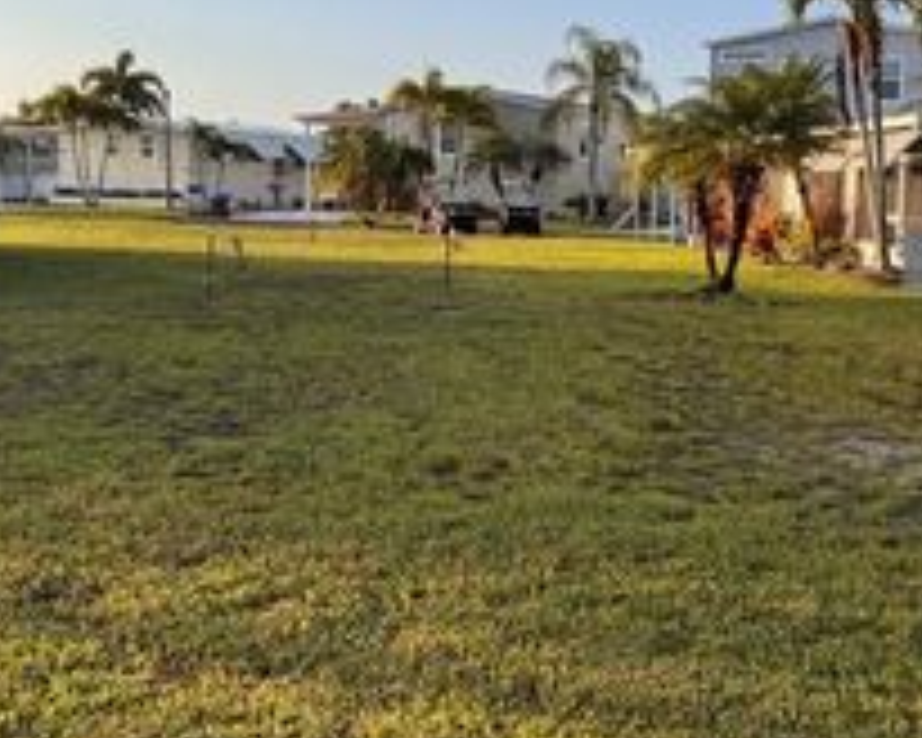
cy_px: 358
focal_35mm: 57
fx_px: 1555
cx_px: 571
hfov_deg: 32.9
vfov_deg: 26.7
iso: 80
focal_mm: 6.76
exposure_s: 1/1923
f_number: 1.78
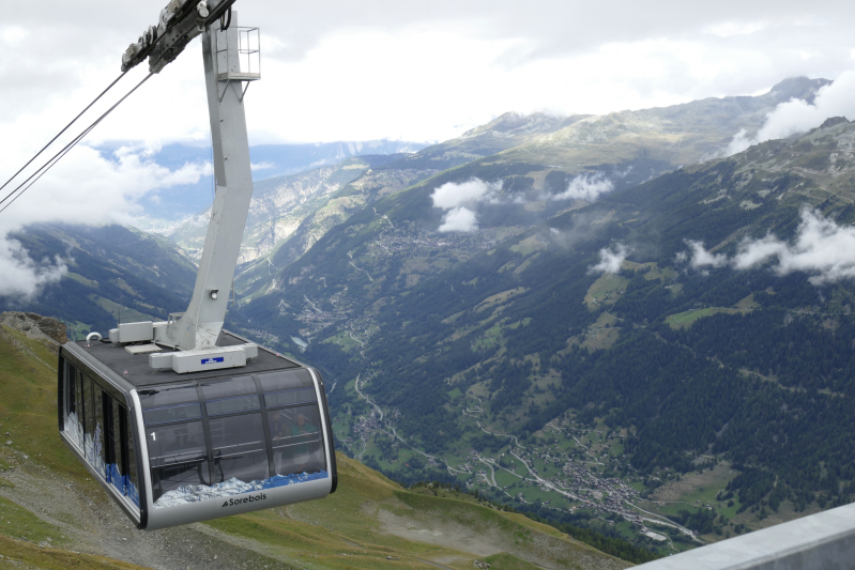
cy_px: 285
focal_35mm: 44
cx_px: 428
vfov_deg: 30.5
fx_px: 1045
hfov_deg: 44.5
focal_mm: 16
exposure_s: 1/80
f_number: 8
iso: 125
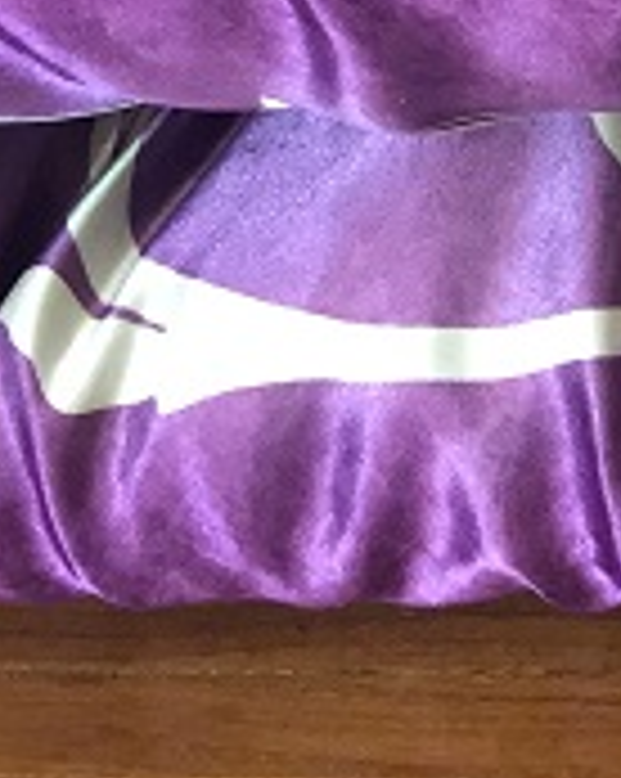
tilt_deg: -33.9
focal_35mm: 131
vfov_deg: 13.5
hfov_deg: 10.5
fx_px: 3015
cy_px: -540
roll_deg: +0.3
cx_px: 1364
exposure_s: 1/33
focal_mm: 4.15
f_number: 2.2
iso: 100
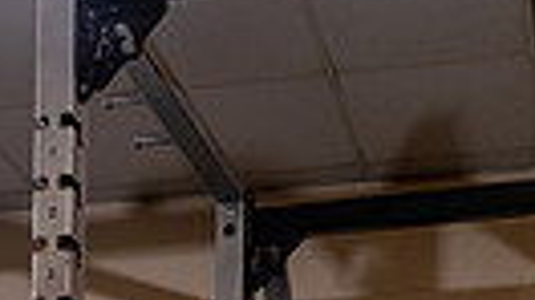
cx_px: 247
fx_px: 1417
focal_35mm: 100
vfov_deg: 9.7
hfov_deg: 21.4
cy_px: 851
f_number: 8
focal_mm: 28
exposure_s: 1/250
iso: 1250
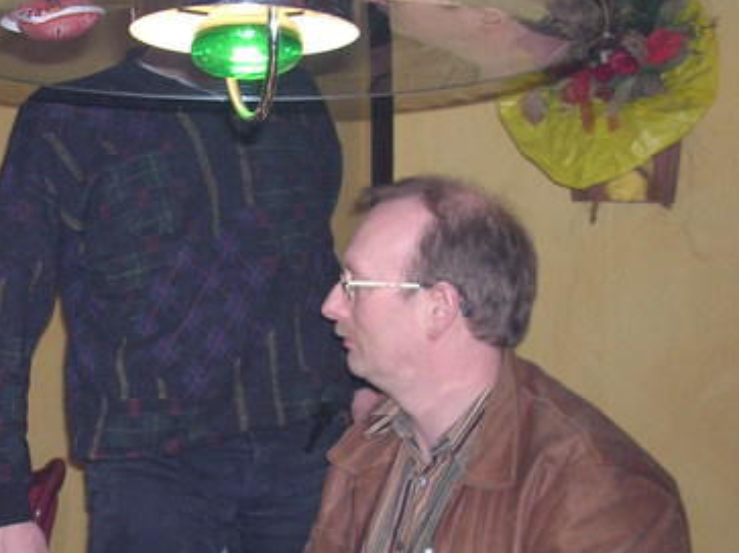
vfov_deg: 21.9
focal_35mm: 67
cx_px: 126
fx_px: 1430
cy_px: 350
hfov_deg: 28.2
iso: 238
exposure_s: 1/60.1
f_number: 2.8
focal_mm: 5.8
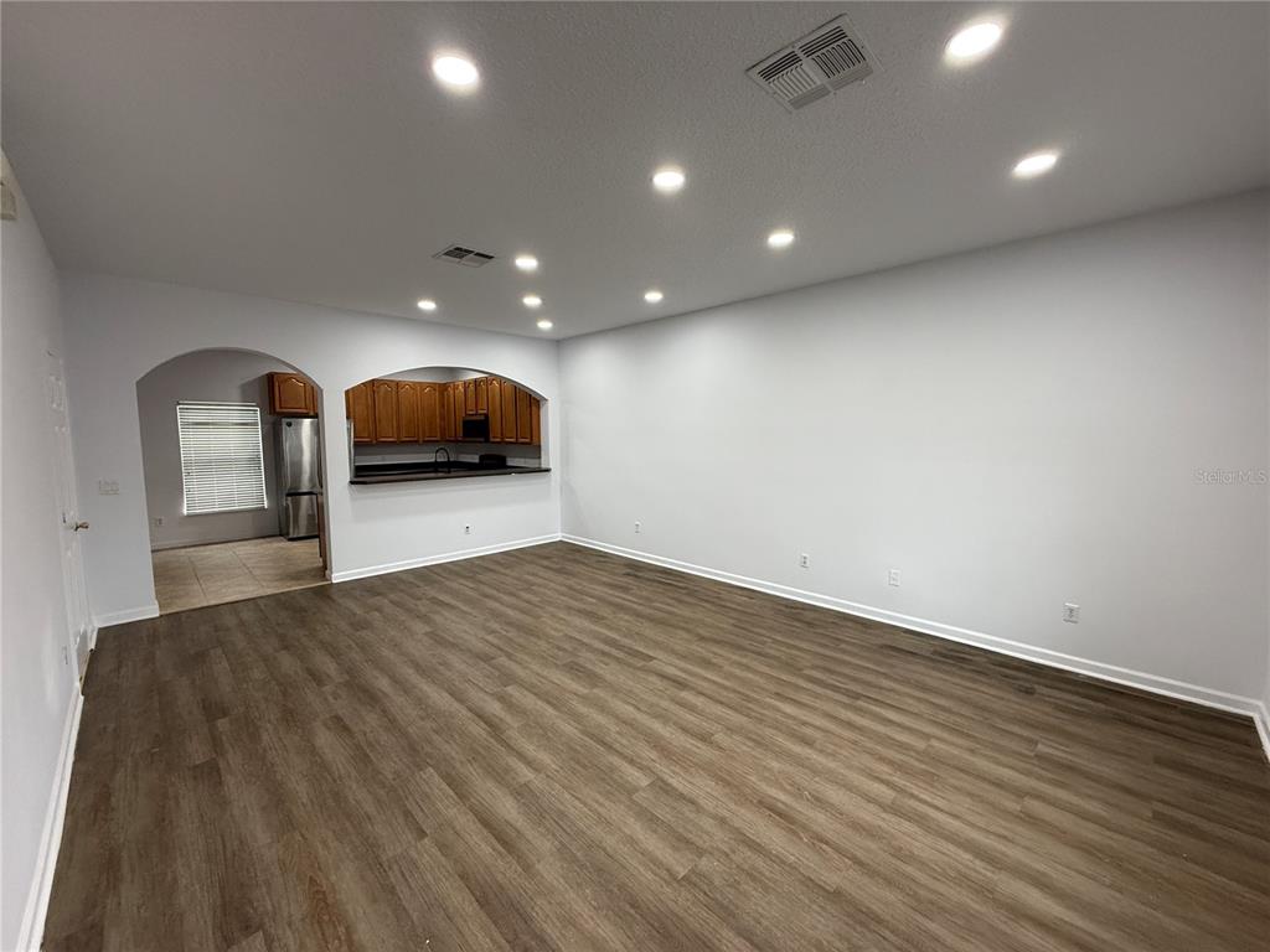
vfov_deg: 85.7
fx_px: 514
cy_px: 476
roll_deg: +0.9
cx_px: 635
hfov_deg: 102.1
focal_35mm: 14
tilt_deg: -4.5
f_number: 2.2
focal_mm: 2.22
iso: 200
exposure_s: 1/120
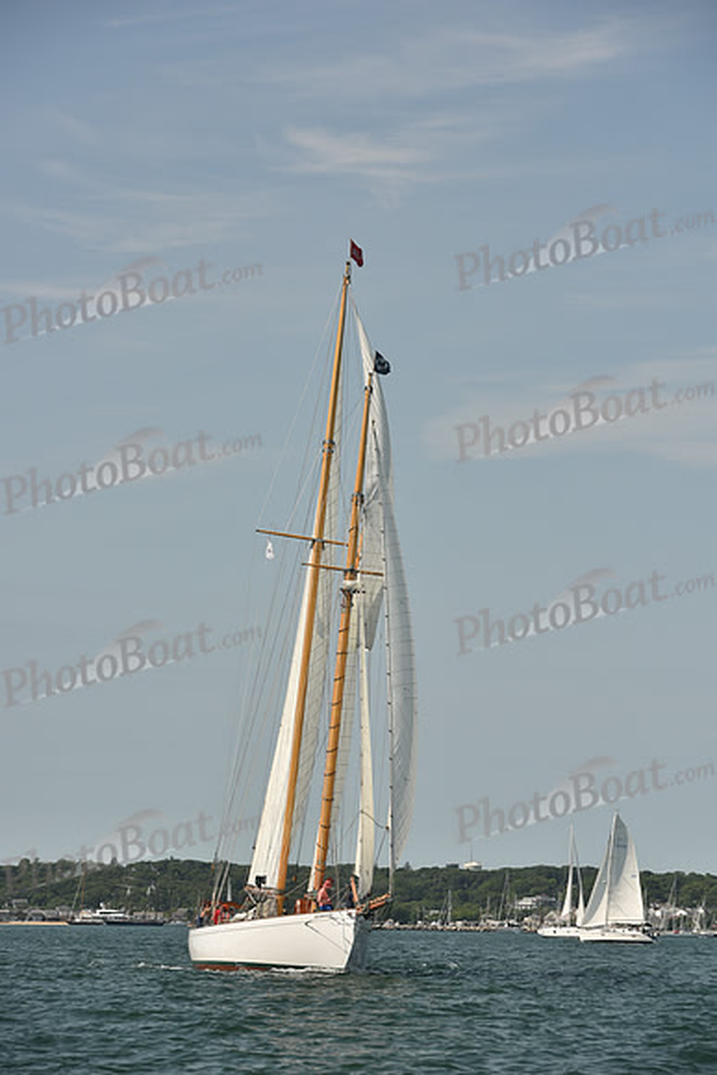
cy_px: 538
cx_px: 358
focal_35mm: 116
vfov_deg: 17.6
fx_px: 3463
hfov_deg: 11.8
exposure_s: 1/1250
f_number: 6.3
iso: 320
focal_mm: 116
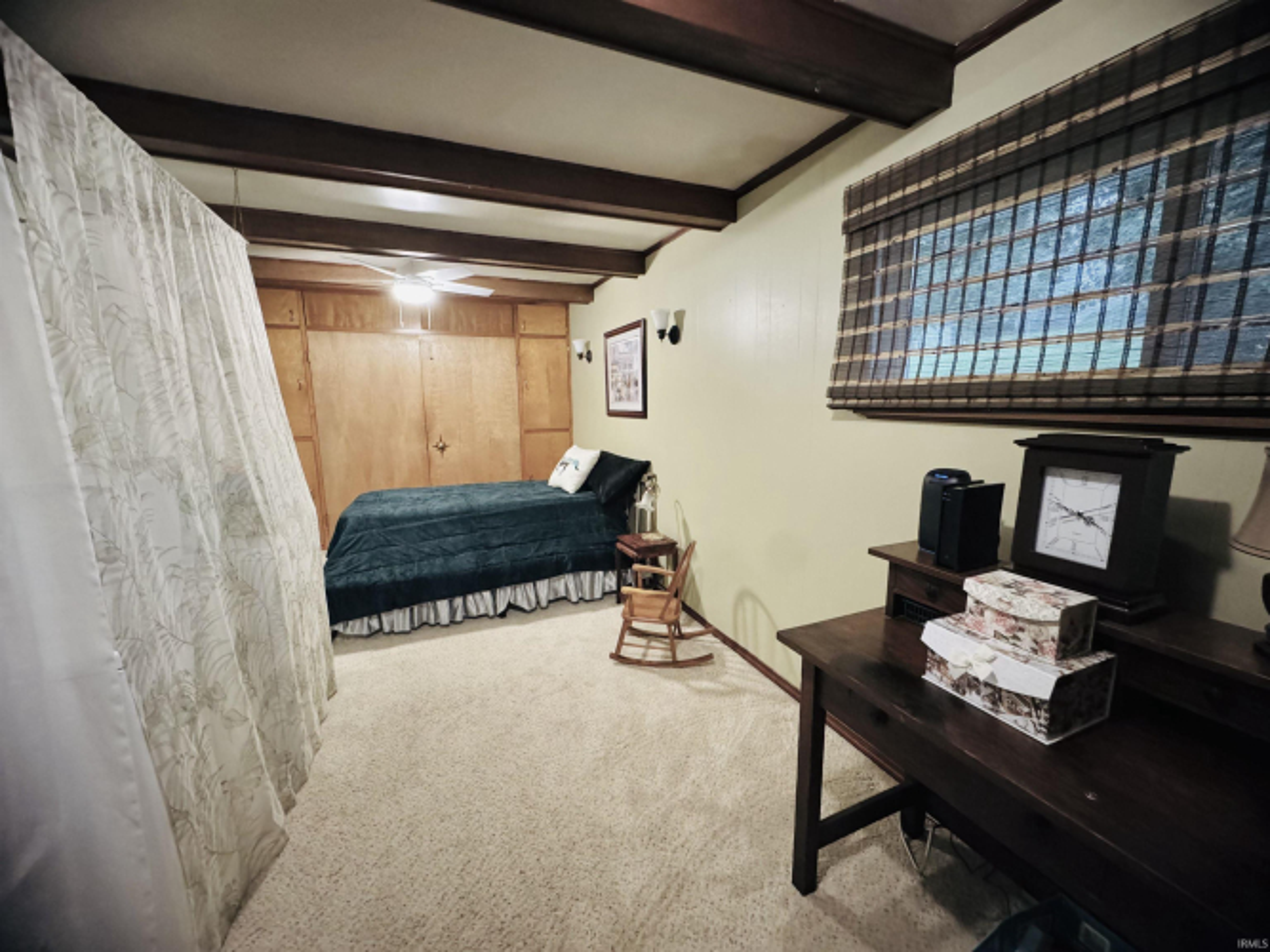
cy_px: 476
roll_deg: +0.4
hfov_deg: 102.1
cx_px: 635
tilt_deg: -9.4
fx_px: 514
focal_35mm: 14
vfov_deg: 85.7
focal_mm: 2.22
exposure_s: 1/40
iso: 1250
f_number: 2.2
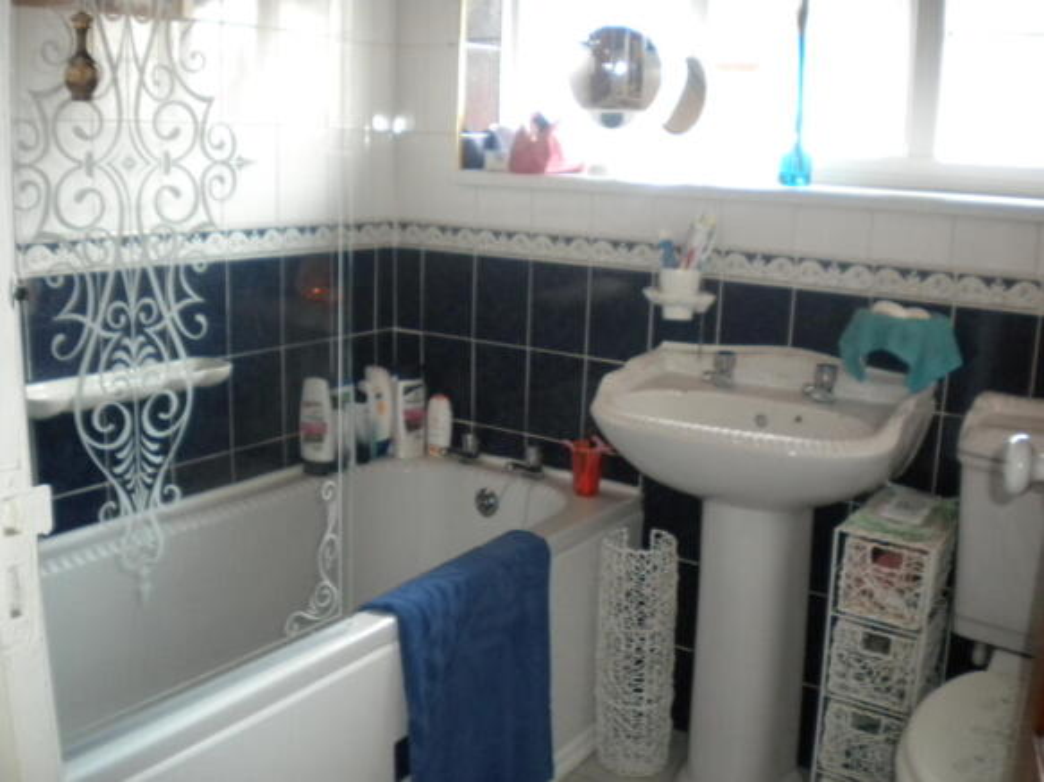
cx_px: 522
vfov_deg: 40.7
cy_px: 391
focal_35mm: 35
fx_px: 1055
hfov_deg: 52.6
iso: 400
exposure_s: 1/30
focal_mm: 6.3
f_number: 3.1
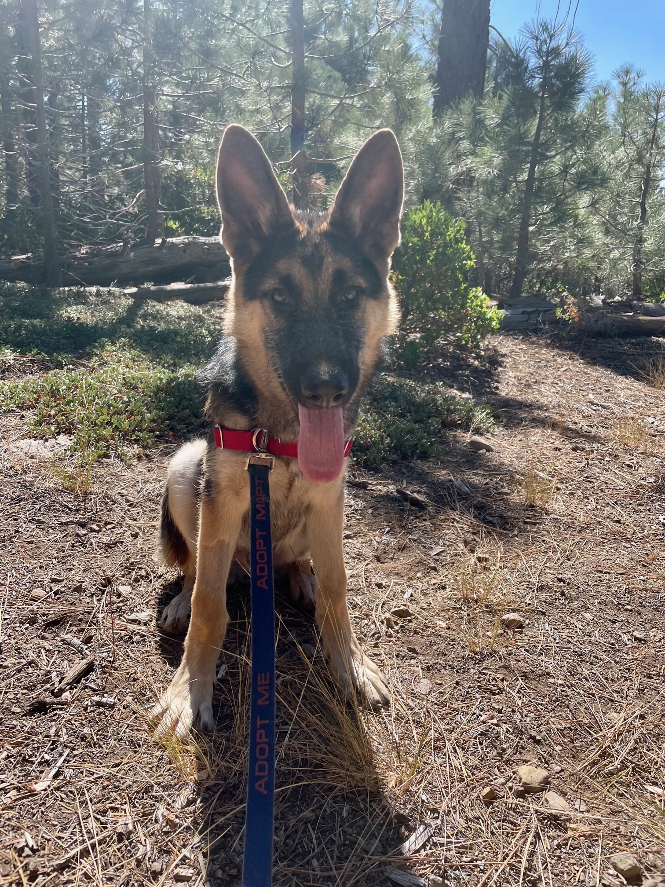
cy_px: 444
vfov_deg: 67.3
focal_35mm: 26
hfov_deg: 53.1
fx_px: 666
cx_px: 332
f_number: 1.6
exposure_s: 1/1401
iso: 32
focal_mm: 4.2
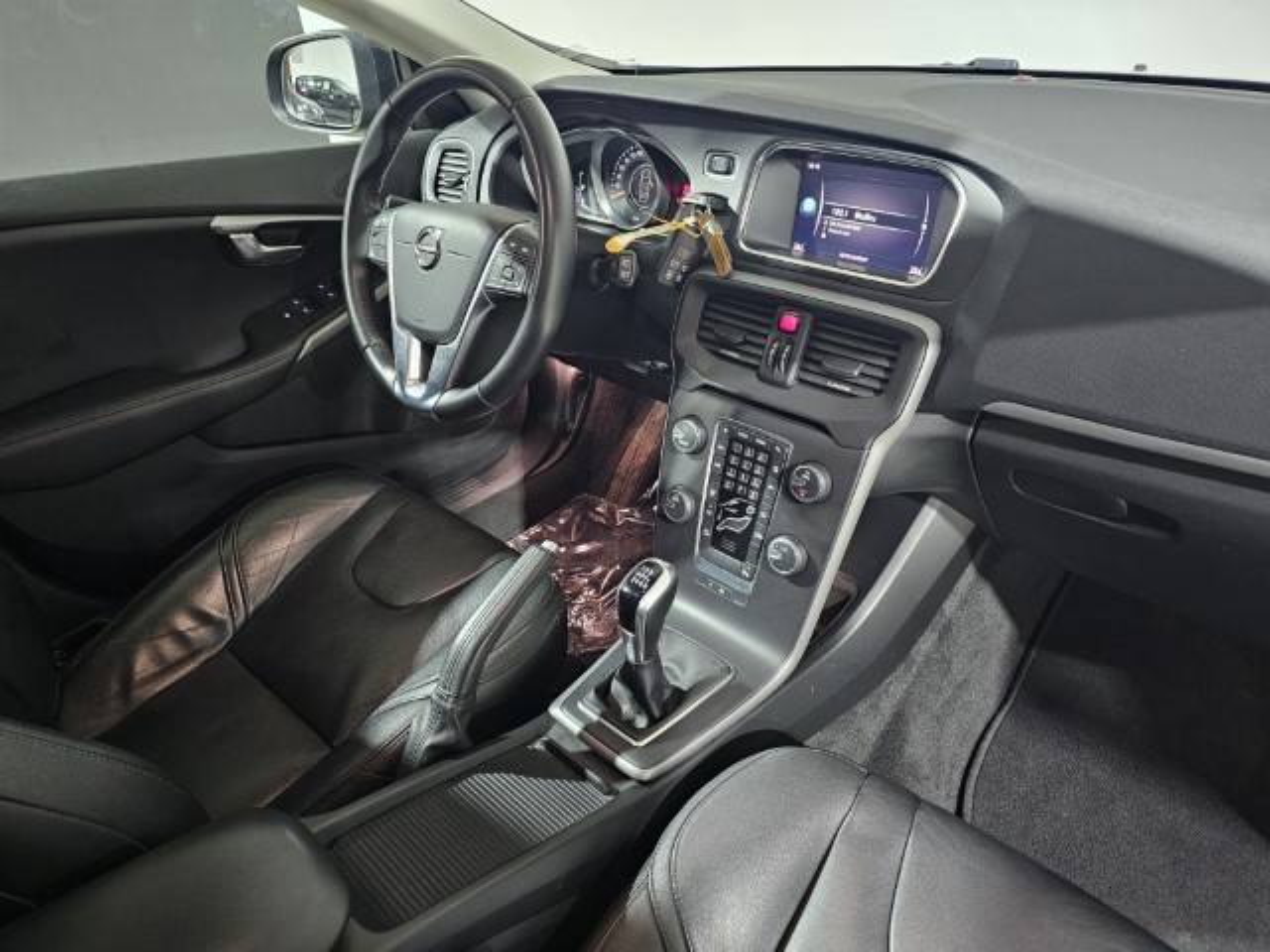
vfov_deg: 58.9
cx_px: 635
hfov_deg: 73.9
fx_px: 844
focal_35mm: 23
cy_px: 476
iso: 640
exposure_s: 1/25
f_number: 1.7
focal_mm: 6.3
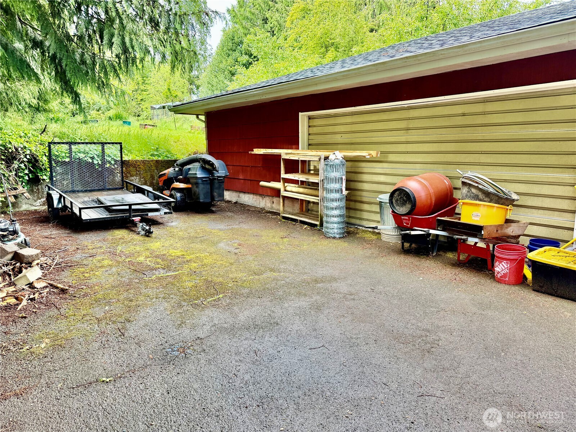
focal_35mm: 24
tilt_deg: -9.0
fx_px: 399
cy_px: 216
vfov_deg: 56.8
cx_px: 288
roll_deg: +0.3
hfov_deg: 71.6
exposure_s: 1/200
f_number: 1.78
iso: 64
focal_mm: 6.76
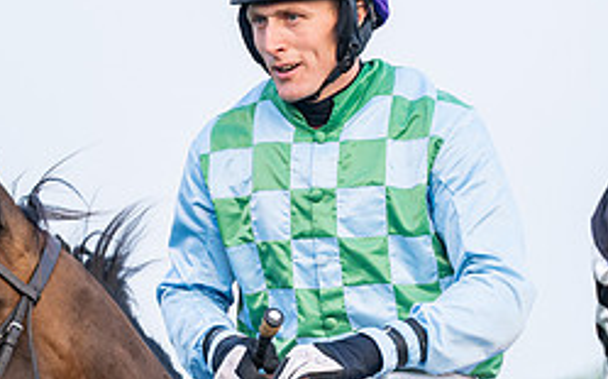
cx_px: 448
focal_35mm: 276
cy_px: 382
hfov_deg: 7.6
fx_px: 4568
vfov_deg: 4.7
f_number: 4
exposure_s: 1/640
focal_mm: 98
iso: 400
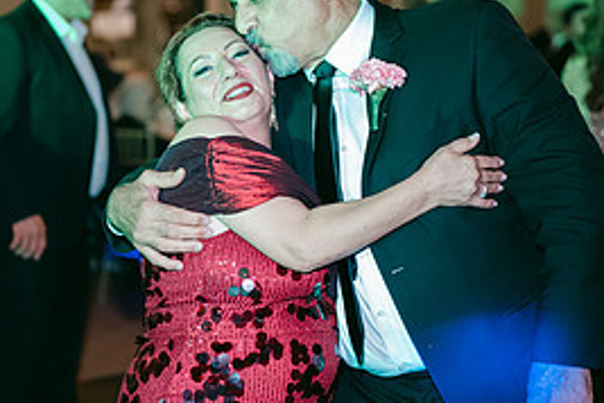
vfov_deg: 17.9
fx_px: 1275
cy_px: 175
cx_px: 228
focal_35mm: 76
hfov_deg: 26.6
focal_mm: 35
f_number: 1.2
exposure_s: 1/125
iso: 2000
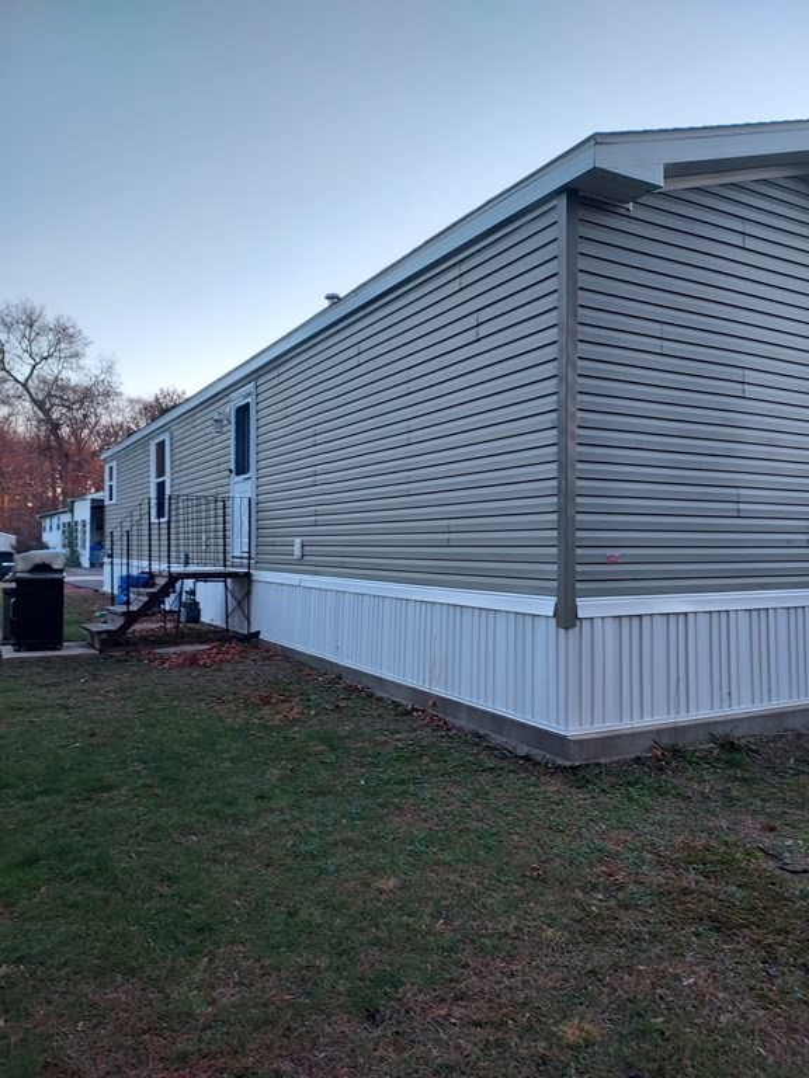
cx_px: 404
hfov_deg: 56.8
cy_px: 539
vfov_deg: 71.6
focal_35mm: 24
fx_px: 748
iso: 40
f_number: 1.8
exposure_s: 1/60
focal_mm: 4.6
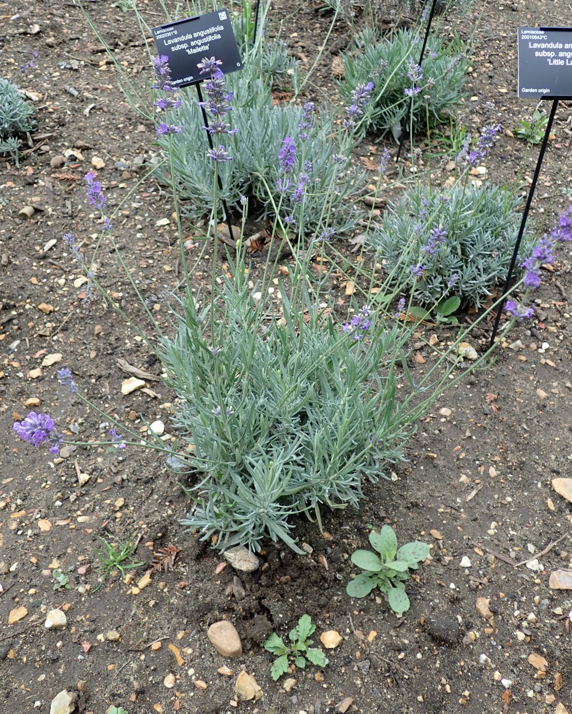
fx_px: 677
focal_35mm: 32
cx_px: 290
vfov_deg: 55.7
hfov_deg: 45.8
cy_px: 353
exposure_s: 1/100
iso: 100
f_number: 2.3
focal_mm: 5.5
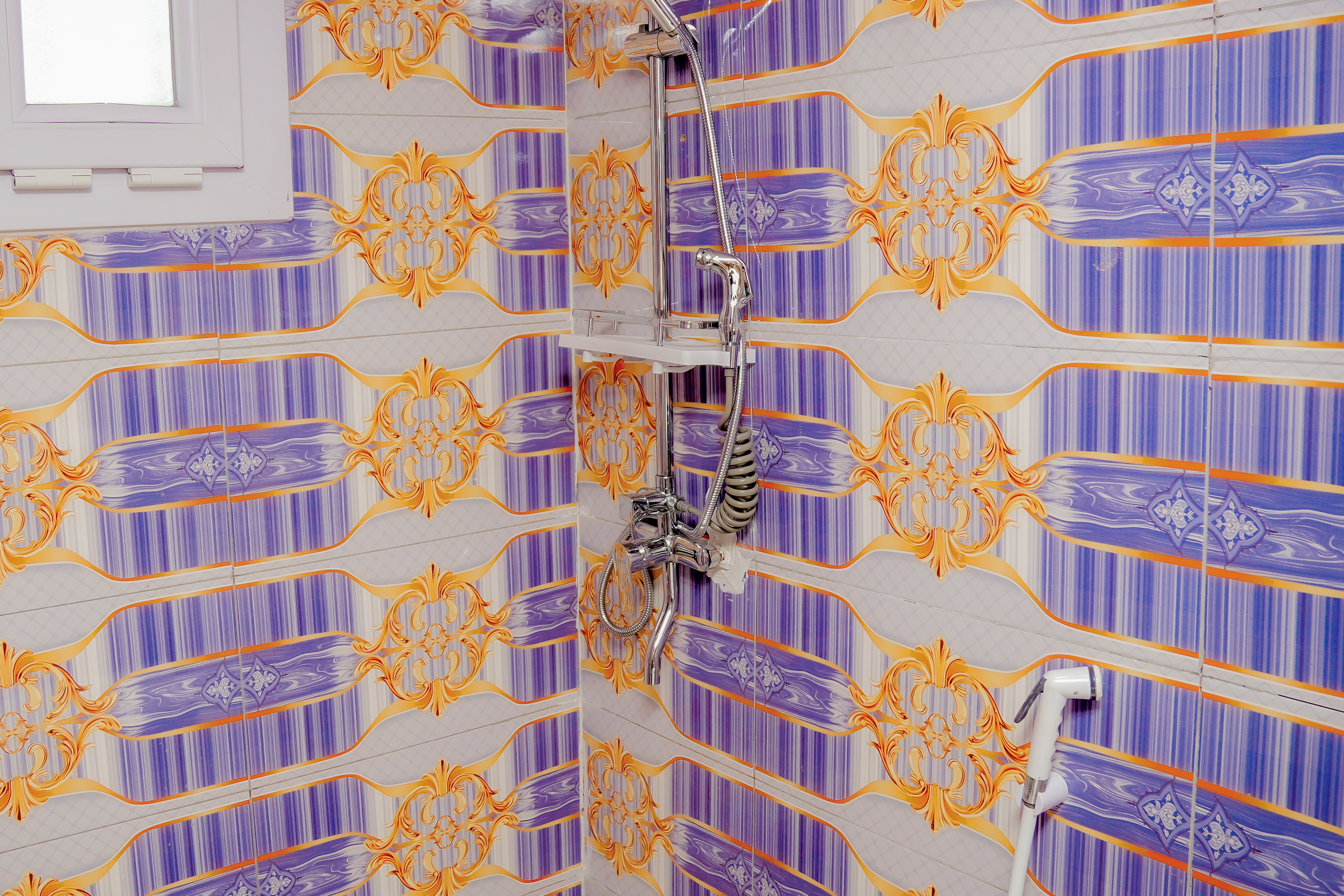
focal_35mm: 32
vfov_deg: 41.1
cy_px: 399
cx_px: 524
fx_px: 1195
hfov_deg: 58.2
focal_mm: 17
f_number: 2.8
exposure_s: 1/125
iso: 100
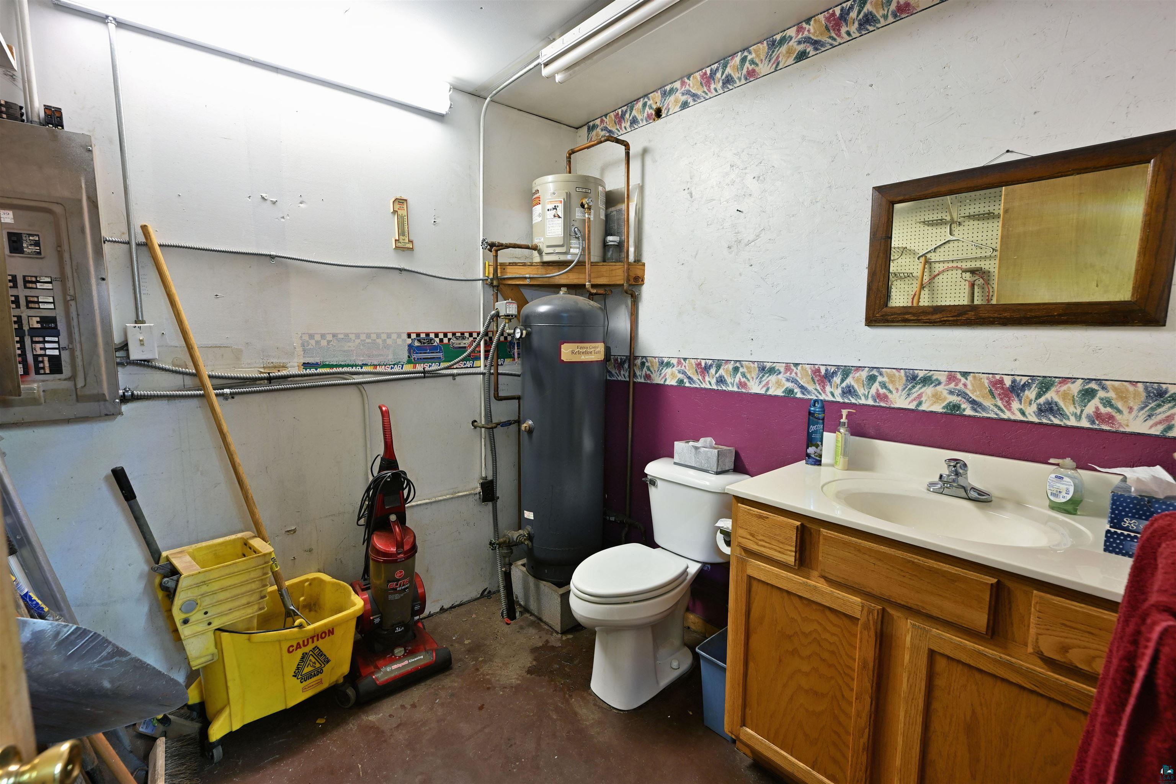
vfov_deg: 73.7
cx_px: 588
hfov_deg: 96.7
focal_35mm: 16
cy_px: 392
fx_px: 523
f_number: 5.6
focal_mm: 16
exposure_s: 1/5
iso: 400
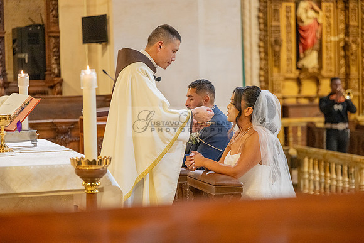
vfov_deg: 13.4
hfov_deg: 20.0
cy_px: 122
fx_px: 1032
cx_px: 182
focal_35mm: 102
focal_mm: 102
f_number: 2.8
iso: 2000
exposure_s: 1/200
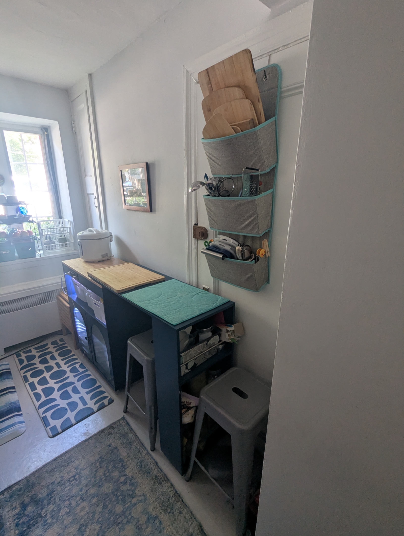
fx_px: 248
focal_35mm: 16
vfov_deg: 94.4
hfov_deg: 78.2
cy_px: 268
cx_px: 202
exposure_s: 1/26
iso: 146
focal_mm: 2.35
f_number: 2.2
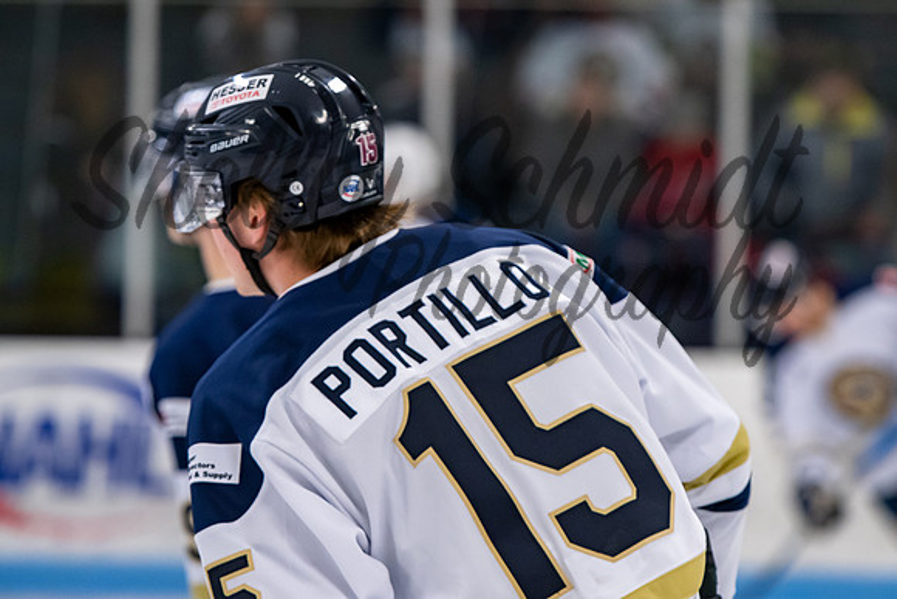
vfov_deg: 4.3
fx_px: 7978
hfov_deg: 6.4
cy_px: 303
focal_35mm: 320
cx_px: 475
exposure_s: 1/800
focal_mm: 200
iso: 2000
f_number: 3.2
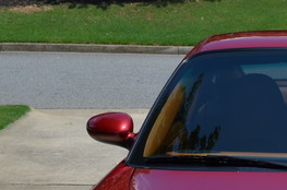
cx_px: 349
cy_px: 289
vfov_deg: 11.2
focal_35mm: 117
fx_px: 931
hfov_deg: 16.7
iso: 100
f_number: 9
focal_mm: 20
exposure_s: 1/320
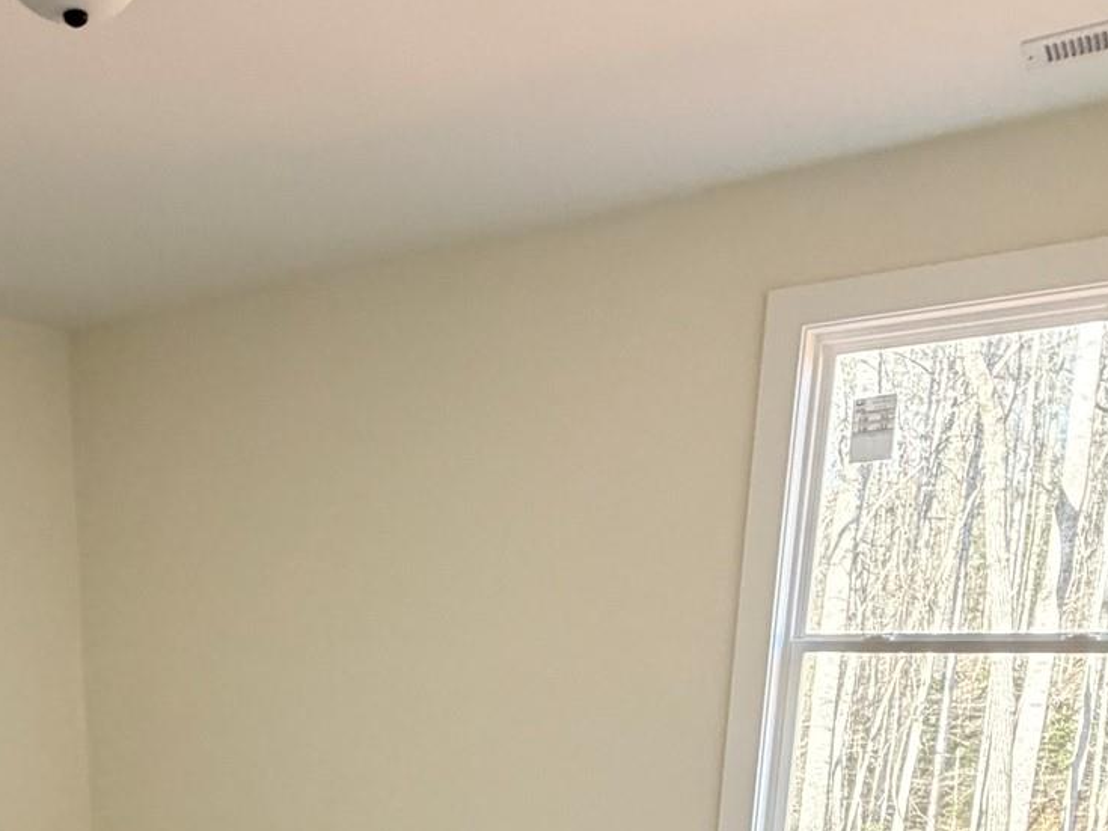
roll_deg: +1.2
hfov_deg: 45.9
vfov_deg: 31.6
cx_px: 258
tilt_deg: -15.4
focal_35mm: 39
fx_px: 1248
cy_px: 961
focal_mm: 2.22
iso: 400
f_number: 2.2
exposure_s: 1/60
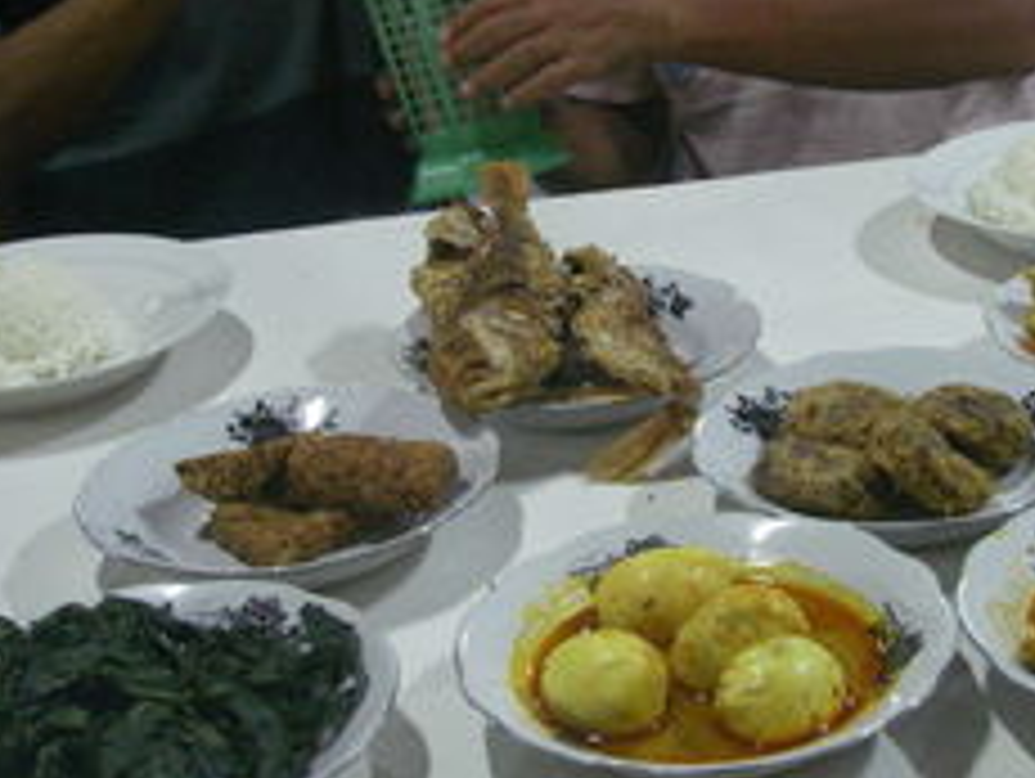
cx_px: 792
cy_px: 342
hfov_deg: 28.9
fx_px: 1975
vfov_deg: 22.3
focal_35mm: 66
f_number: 3.3
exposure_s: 1/8
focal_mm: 6.3
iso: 400
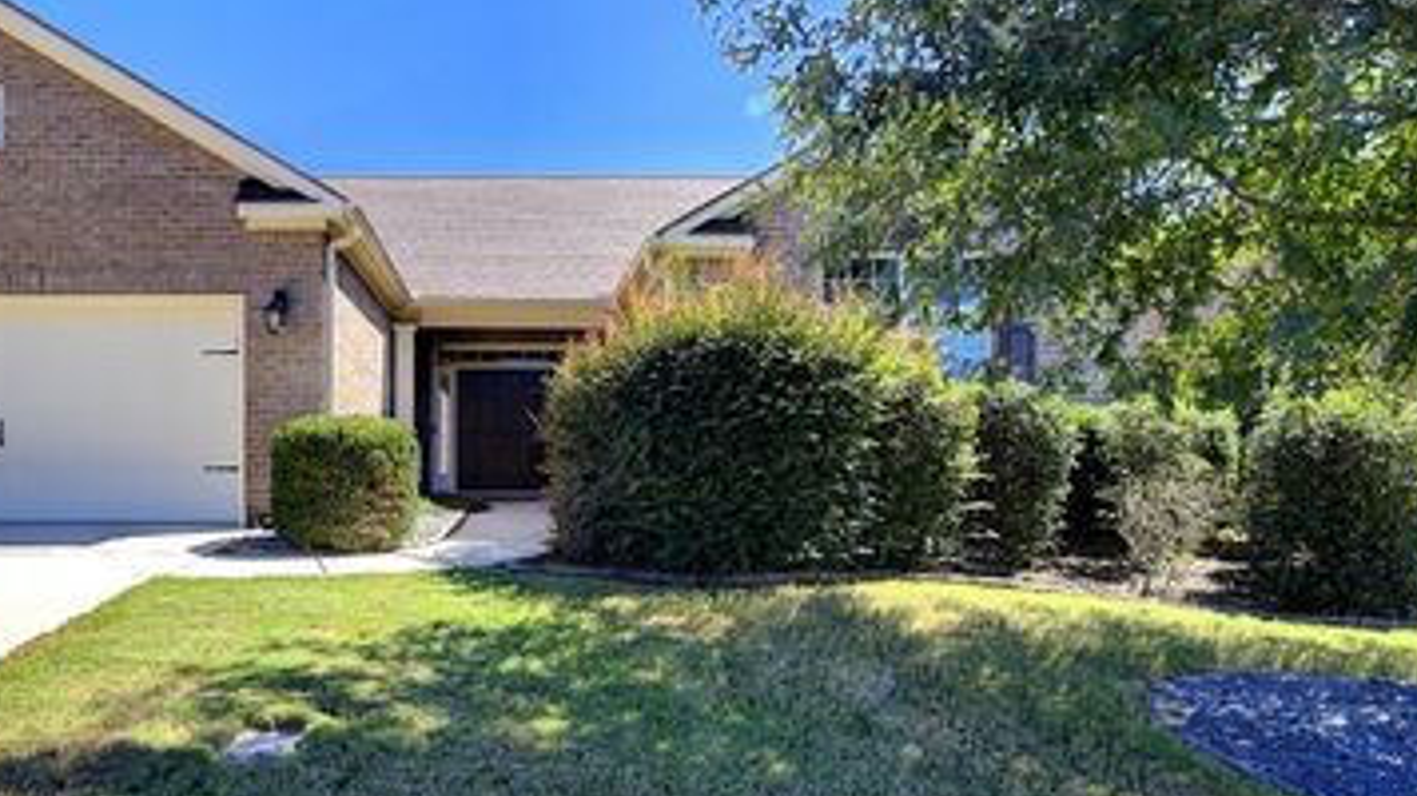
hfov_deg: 78.9
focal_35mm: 22
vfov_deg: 51.3
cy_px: 456
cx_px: 490
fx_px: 826
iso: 400
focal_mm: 15
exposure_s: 1/125
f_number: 11
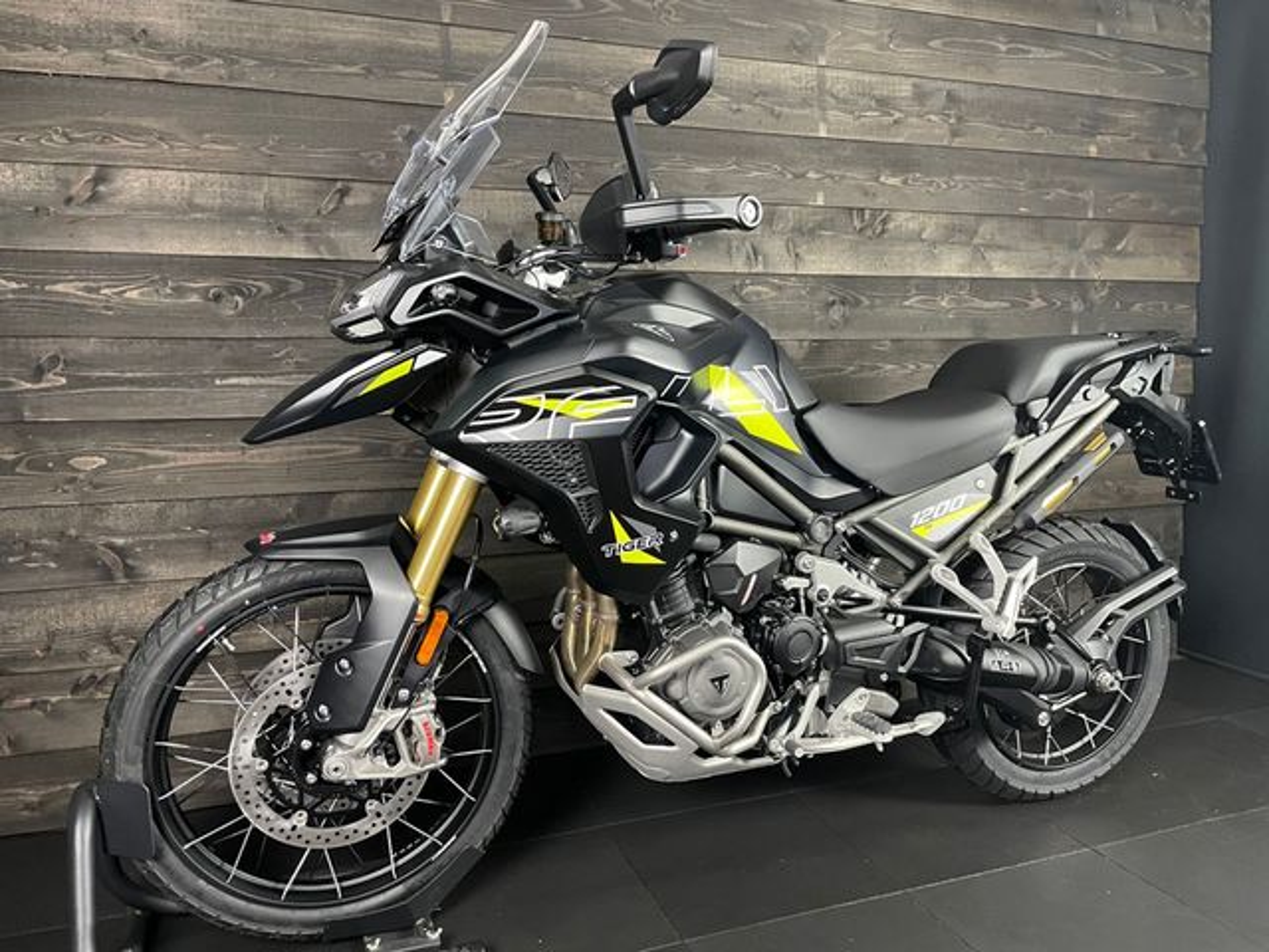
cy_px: 476
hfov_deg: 67.3
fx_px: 953
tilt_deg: -6.6
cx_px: 634
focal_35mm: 26
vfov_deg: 53.1
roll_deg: +1.3
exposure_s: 1/33
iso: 400
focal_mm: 4.2
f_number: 1.6
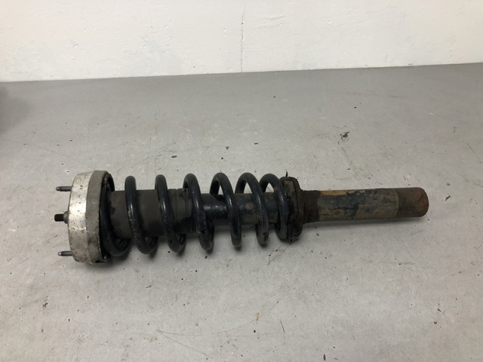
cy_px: 181
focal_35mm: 28
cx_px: 242
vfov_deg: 49.7
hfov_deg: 63.4
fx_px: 391
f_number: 1.8
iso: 32
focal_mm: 4
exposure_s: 1/33
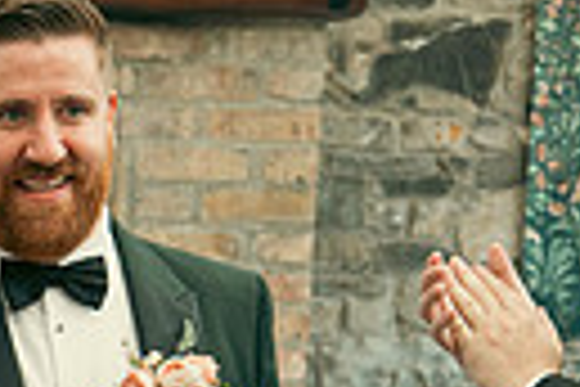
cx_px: -310
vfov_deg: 6.4
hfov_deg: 9.5
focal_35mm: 211
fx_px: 3399
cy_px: 601
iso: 500
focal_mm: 47
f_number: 3.5
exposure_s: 1/200
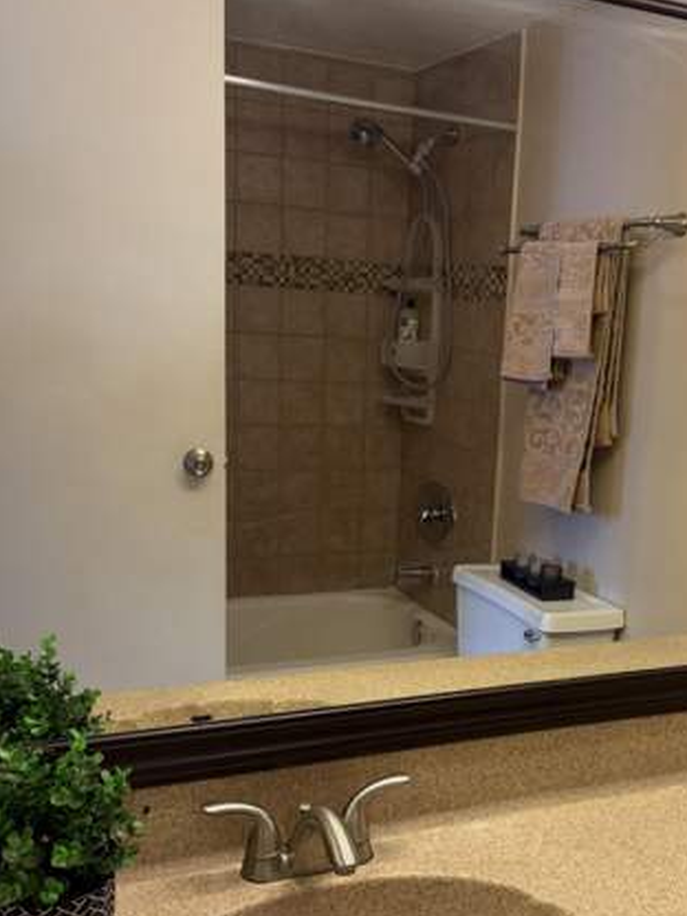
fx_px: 1058
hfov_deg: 35.4
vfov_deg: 46.4
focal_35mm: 40
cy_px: 575
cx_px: 489
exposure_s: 1/60
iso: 64
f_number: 1.6
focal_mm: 5.96
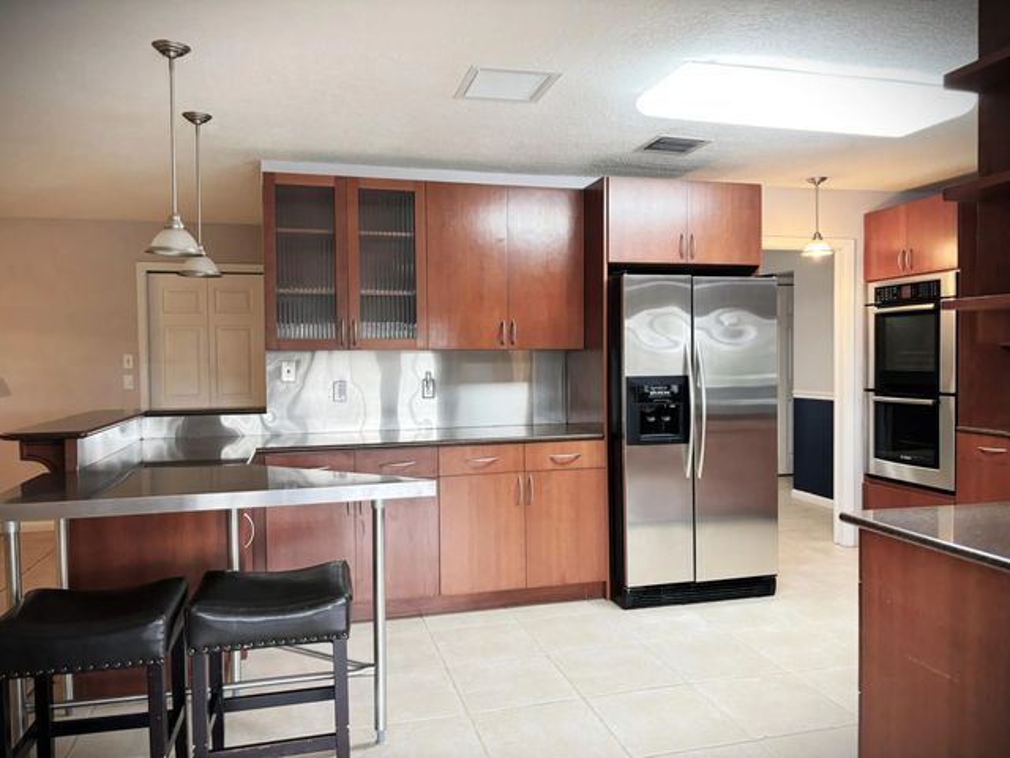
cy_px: 379
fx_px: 759
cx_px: 505
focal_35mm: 26
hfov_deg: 67.3
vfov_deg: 53.1
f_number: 1.6
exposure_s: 1/60
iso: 200
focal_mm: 5.96
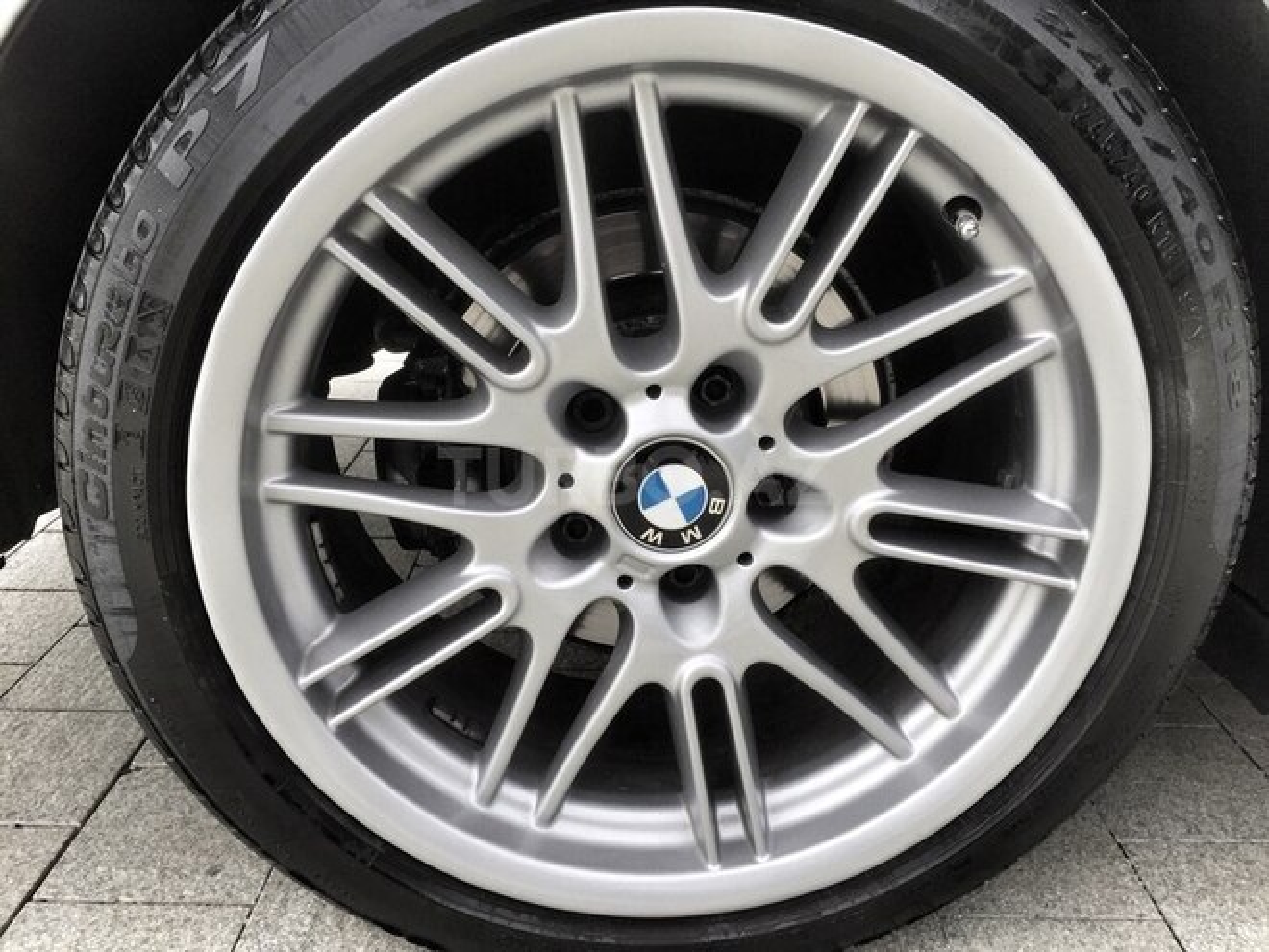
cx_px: 634
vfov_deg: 48.2
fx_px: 1063
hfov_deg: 61.7
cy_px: 476
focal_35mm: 29
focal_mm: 4.15
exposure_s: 1/590
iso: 32
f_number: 2.2
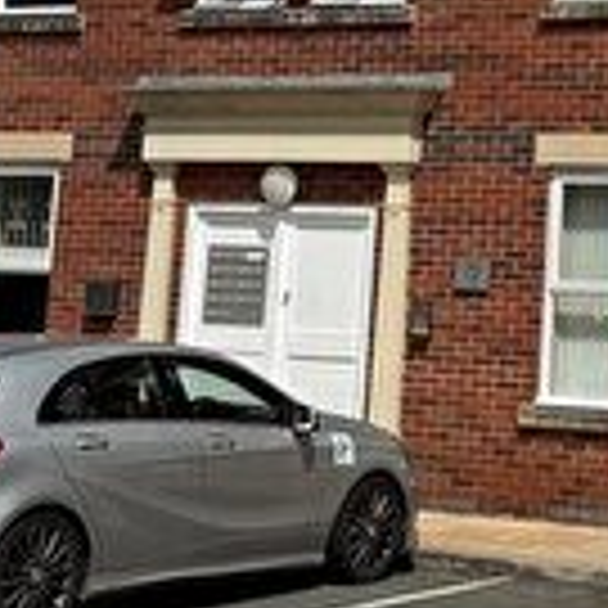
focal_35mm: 110
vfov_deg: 15.0
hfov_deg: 15.3
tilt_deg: +11.0
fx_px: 2186
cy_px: -205
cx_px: 725
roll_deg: -2.3
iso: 80
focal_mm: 6.76
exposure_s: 1/9091
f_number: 1.78
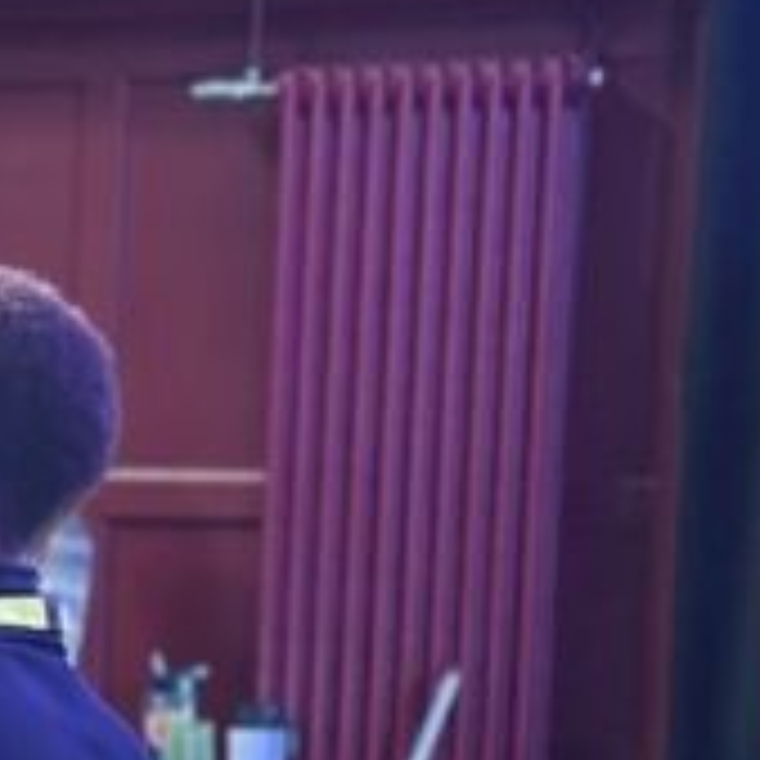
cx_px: -764
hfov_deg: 8.3
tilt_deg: -4.1
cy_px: 859
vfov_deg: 8.6
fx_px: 4993
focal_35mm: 201
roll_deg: -1.6
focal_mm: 6.86
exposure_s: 1/30
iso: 800
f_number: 1.78
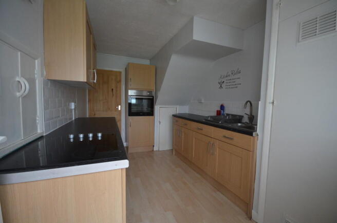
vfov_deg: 77.0
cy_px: 112
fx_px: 140
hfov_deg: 100.5
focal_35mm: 15
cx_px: 168
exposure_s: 1/30
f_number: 4
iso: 1600
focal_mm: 10
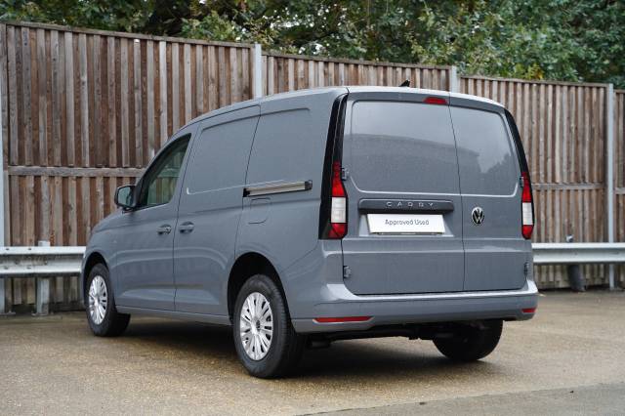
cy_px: 208
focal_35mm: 55
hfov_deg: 36.4
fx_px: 949
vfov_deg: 24.7
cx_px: 312
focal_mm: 54.7
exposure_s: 1/160
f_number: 4
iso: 640
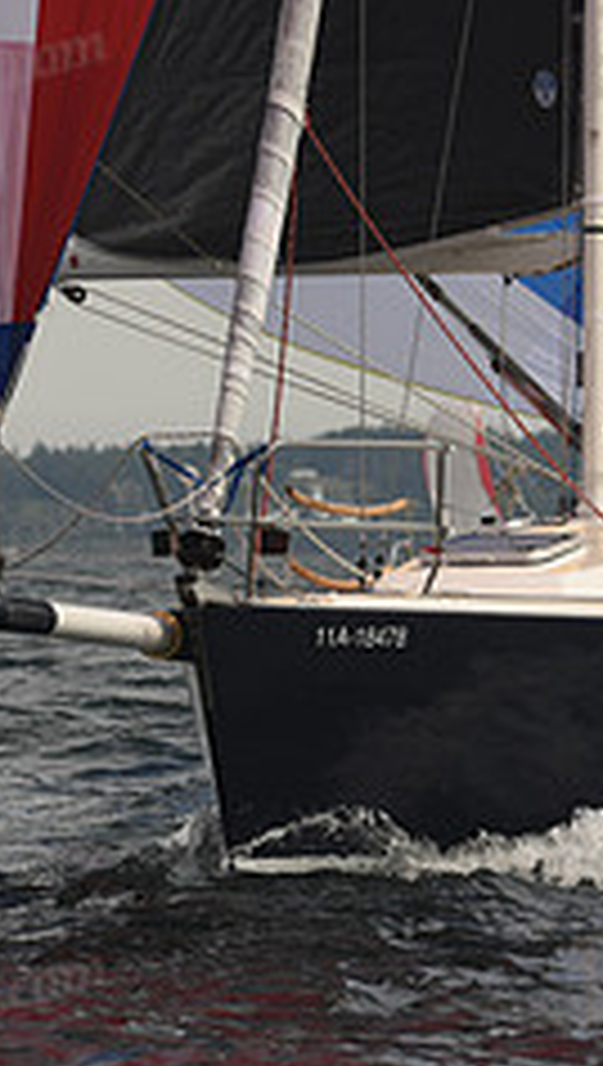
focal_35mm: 512
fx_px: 14497
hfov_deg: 2.4
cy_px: 281
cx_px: 342
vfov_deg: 4.2
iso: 250
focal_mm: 200
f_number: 7.1
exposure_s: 1/1000
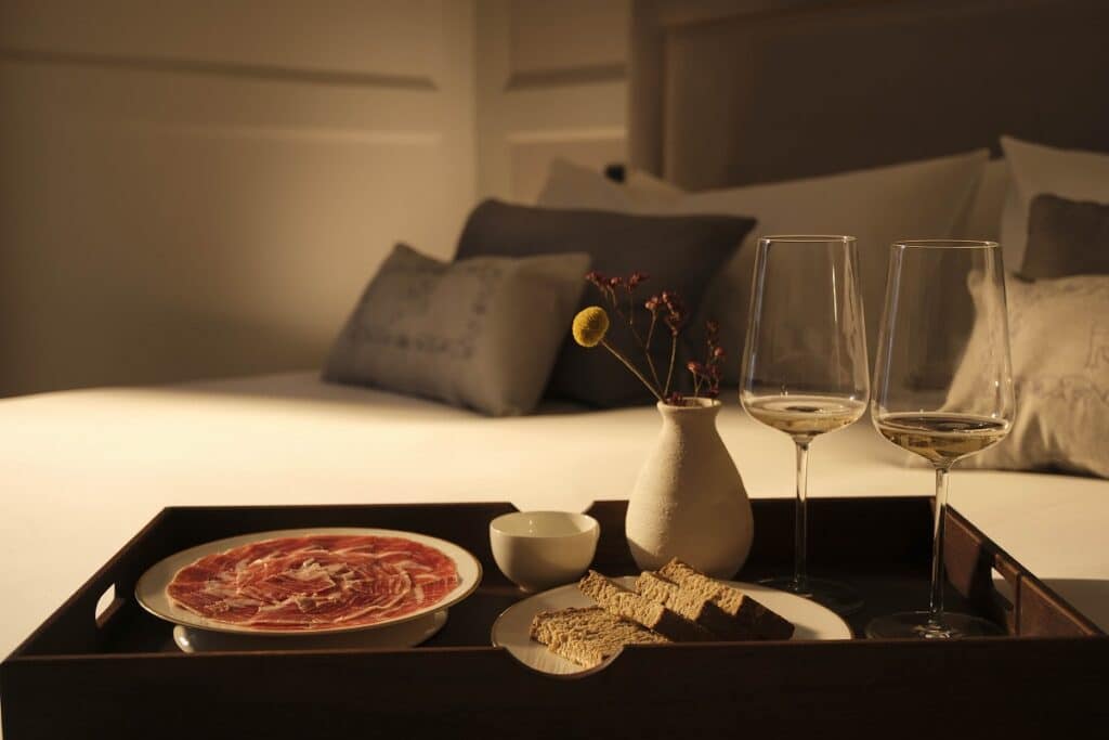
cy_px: 370
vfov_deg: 29.9
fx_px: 1386
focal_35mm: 45
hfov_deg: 43.6
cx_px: 554
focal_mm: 30
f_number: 3.6
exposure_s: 1/160
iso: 200
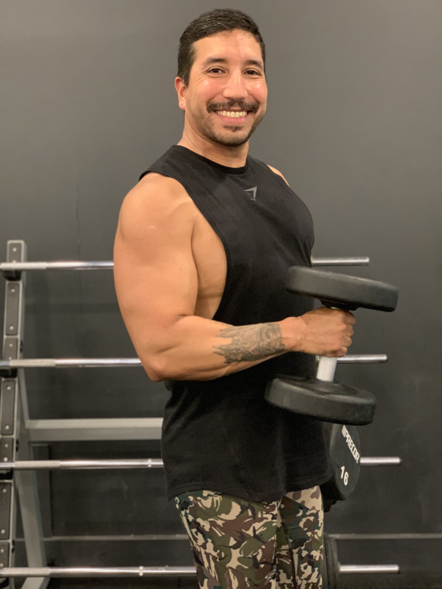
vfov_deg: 36.8
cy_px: 294
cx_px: 221
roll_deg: +1.0
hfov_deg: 28.0
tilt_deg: -6.4
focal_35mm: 52
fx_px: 885
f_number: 2.4
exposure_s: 1/30
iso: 640
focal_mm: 6
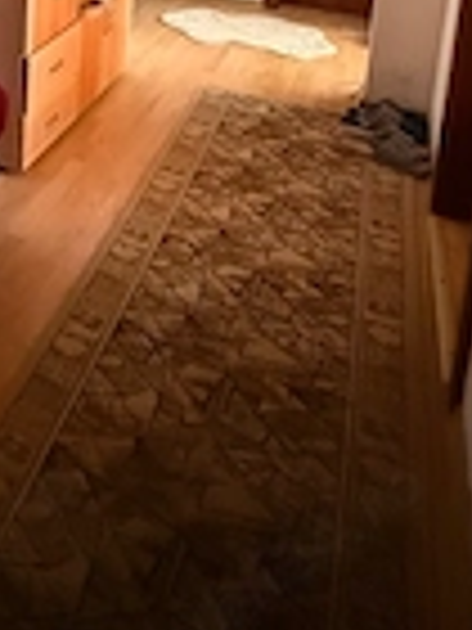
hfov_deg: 33.4
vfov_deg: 38.3
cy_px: -72
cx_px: 18
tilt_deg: -11.8
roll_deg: -2.5
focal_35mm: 40
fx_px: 727
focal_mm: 2.22
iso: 1250
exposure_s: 1/56
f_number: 2.2
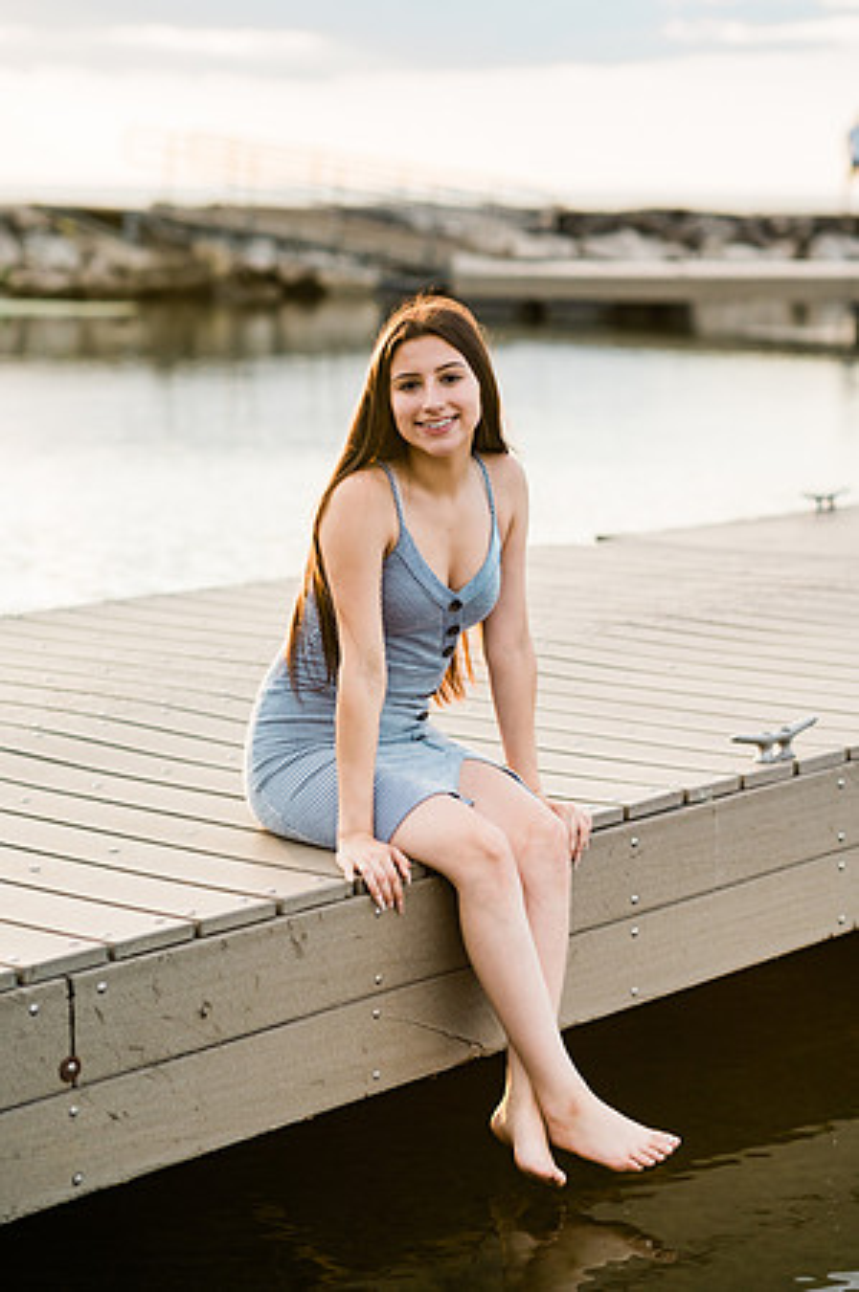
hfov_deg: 16.0
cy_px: 646
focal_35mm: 85
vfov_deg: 23.9
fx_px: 3049
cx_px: 430
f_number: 2.8
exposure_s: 1/1600
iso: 640
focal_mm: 85
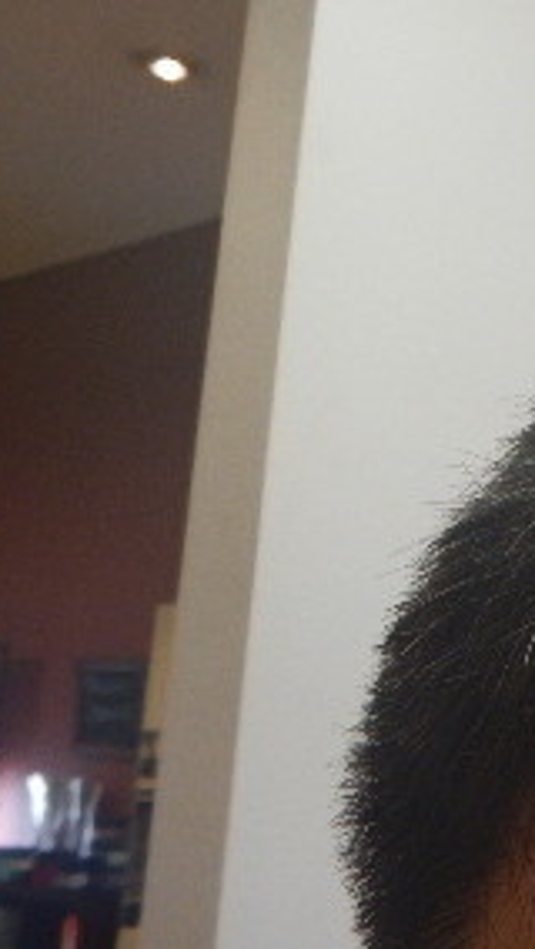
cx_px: 863
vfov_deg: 35.4
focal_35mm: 59
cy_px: 401
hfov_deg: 17.7
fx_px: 1486
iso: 125
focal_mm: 4.3
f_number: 2.8
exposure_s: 1/50
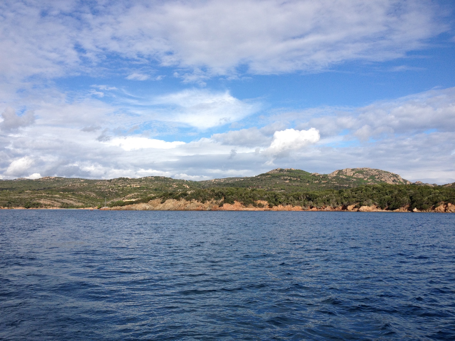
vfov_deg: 40.7
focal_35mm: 35
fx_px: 460
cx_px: 228
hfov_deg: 52.6
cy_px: 170
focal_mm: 4.28
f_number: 2.4
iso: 64
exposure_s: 1/2304
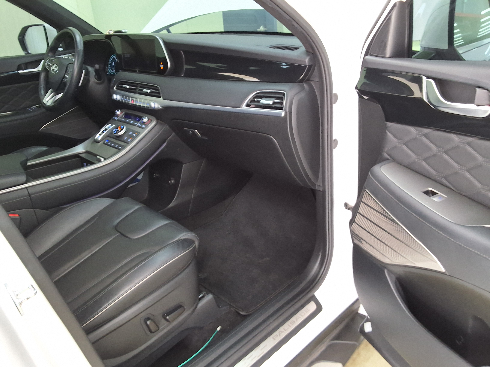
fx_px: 396
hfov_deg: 63.4
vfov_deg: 49.7
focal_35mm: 28
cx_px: 245
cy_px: 184
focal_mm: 2.91
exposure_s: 1/40
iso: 80
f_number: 1.9
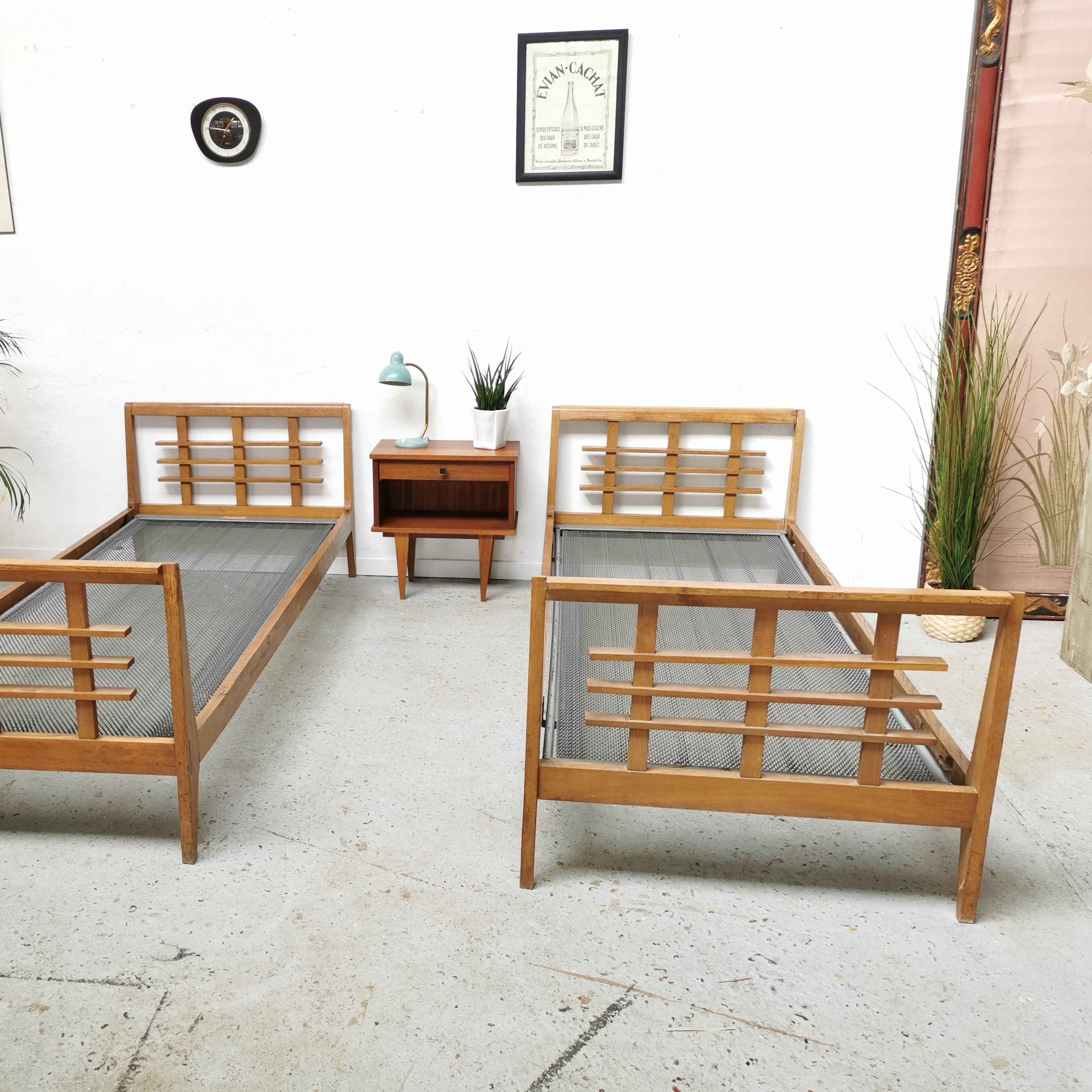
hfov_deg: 50.5
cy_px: 547
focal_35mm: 32
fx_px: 1142
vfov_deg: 51.1
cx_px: 400
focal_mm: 5.58
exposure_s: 1/100
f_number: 1.8
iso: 50
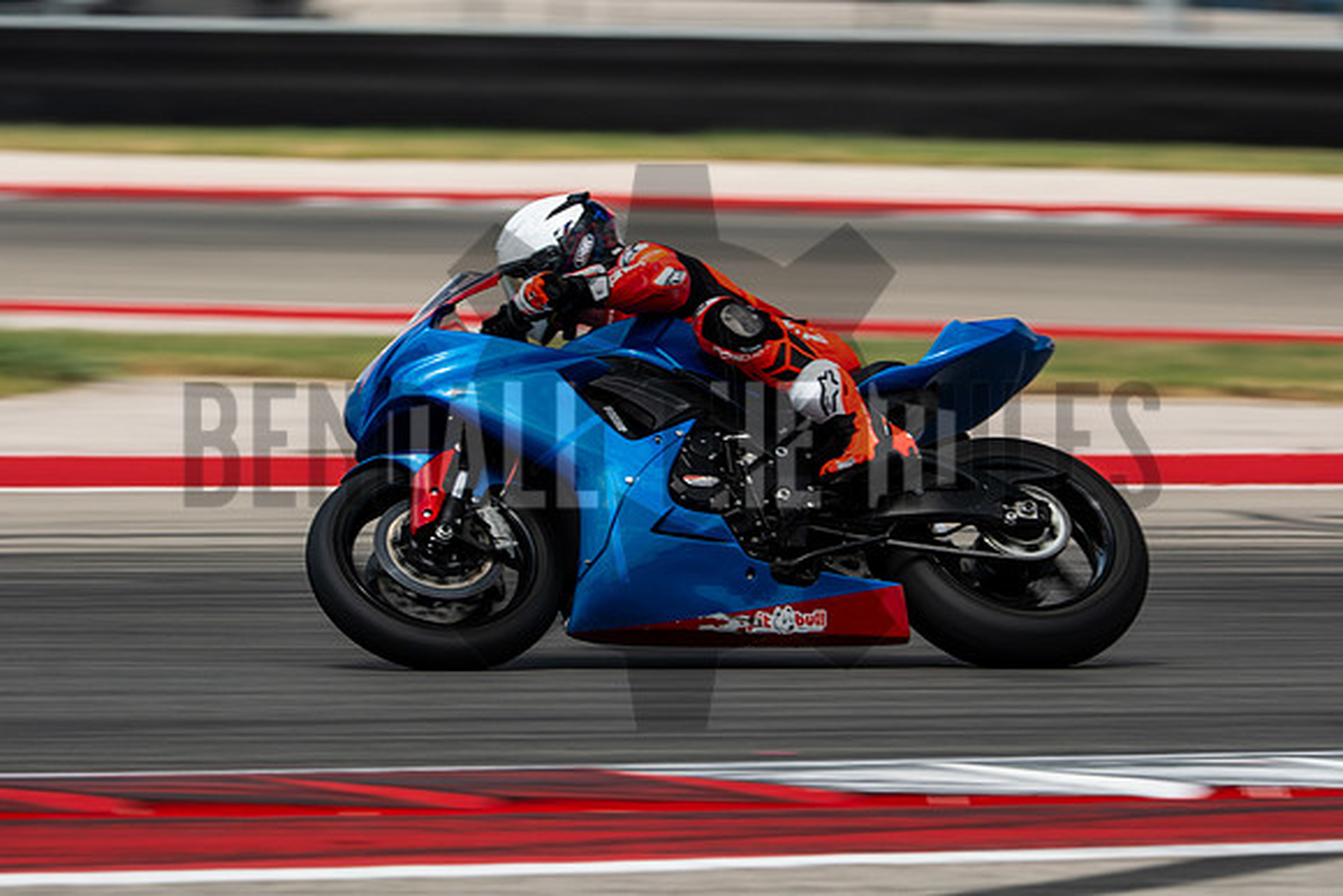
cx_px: 672
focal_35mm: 420
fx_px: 15671
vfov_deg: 3.3
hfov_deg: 4.9
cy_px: 448
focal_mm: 280
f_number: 6.4
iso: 160
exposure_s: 1/250
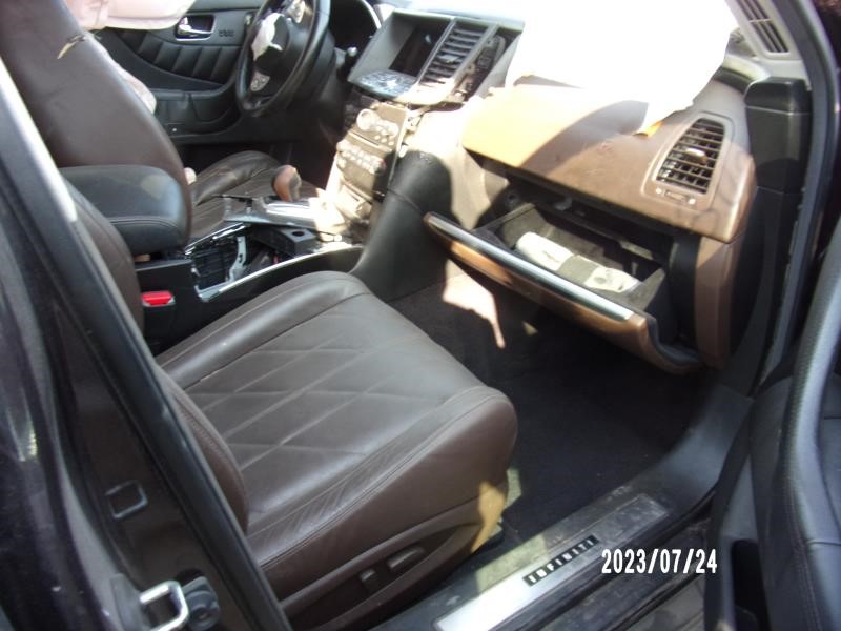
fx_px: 583
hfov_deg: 71.6
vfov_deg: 56.8
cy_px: 316
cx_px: 420
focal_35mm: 24
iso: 89
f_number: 3.3
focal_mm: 4.3
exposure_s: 1/34
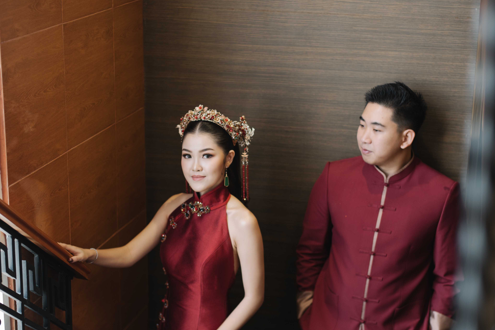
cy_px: 193
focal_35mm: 51
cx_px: 258
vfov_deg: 26.4
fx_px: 701
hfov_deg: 38.9
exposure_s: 1/90
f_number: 1.7
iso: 200
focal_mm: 35
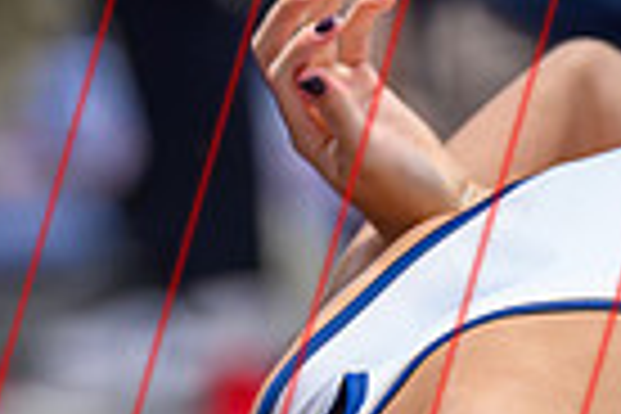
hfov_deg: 2.0
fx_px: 17973
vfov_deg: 1.3
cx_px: 612
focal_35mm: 1042
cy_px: 630
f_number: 2.8
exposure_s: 1/800
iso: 4000
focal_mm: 200
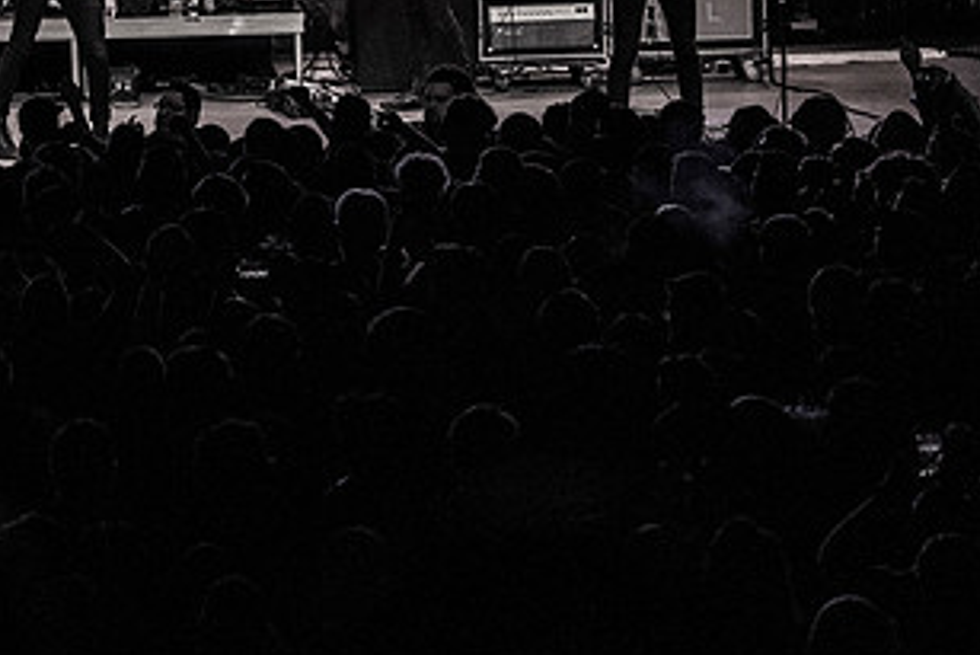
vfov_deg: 5.4
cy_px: 53
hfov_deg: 8.1
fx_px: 6917
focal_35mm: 254
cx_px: 128
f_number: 4
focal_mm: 120
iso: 5000
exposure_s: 1/640
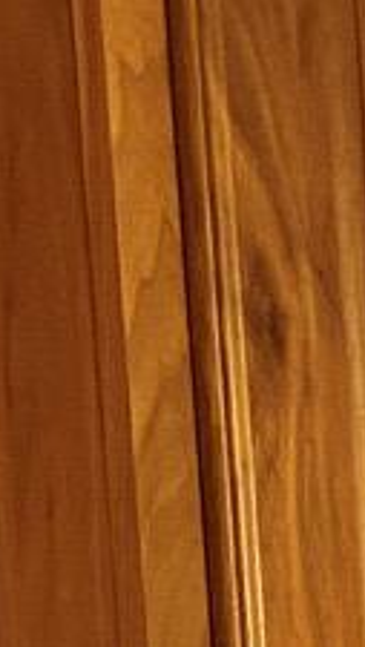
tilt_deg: -8.0
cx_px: 1170
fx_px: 3312
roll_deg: +1.7
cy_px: 2019
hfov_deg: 5.8
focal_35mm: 193
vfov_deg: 8.9
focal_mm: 4.25
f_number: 1.8
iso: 200
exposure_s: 1/60
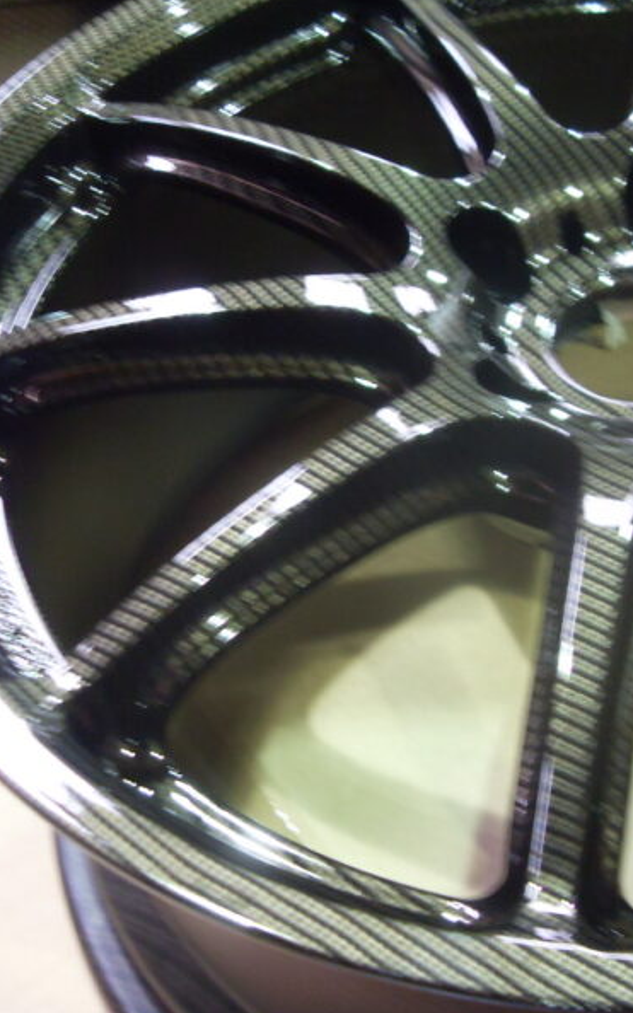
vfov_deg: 40.3
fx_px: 1381
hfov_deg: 24.8
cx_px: 611
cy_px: 506
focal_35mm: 50
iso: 200
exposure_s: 1/8
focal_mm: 6.3
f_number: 2.8
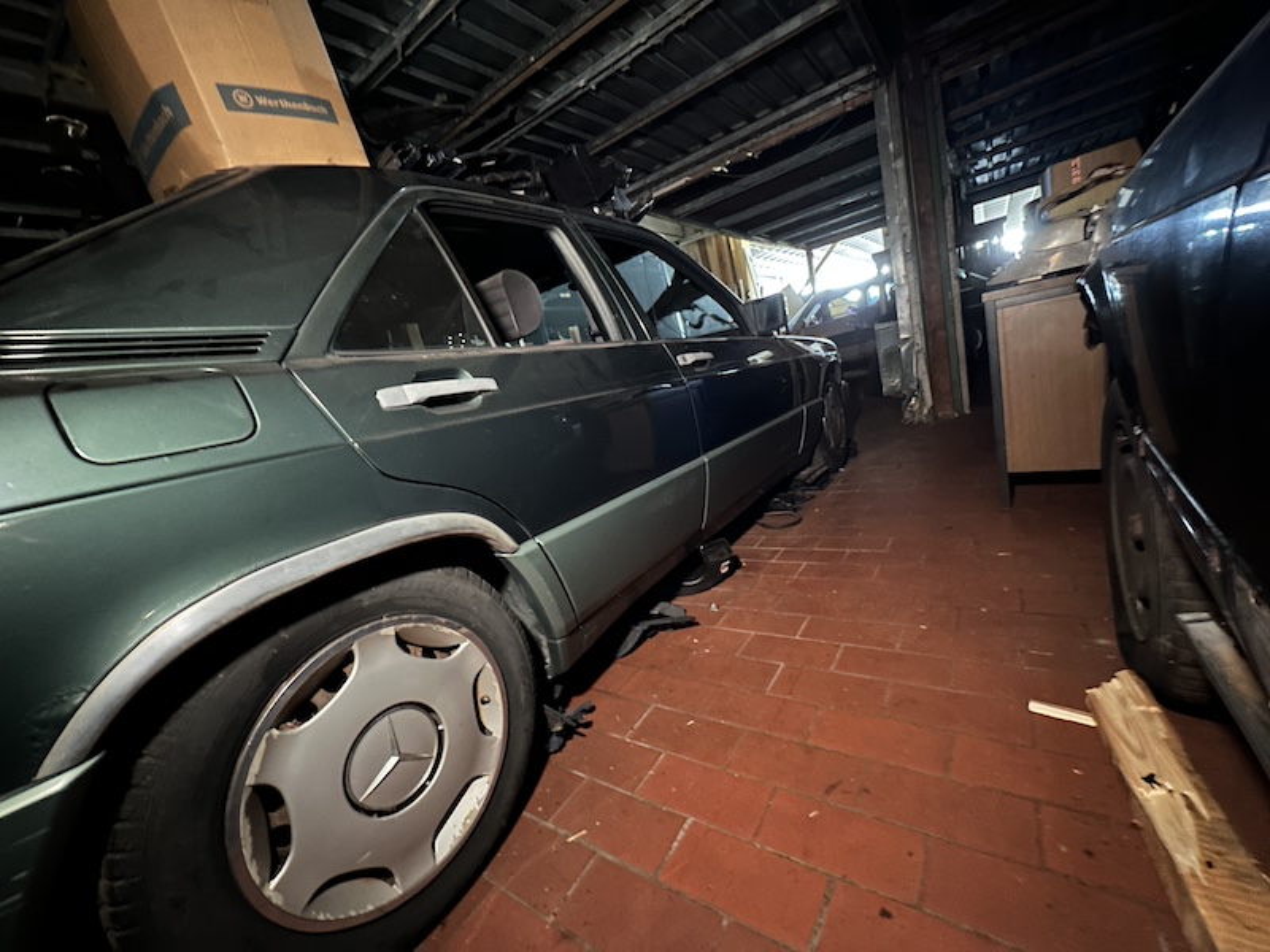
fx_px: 514
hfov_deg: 102.1
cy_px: 476
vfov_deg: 85.7
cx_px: 635
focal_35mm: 14
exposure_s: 1/9
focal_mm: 2.22
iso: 1000
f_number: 2.2
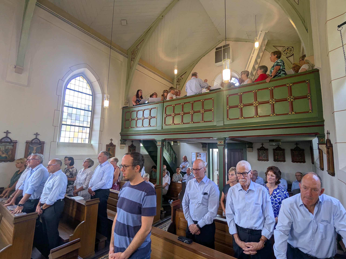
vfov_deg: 78.1
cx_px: 173
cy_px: 130
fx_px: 160
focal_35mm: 16
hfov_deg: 94.5
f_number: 2.2
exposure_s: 1/25
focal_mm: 2.35
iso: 47
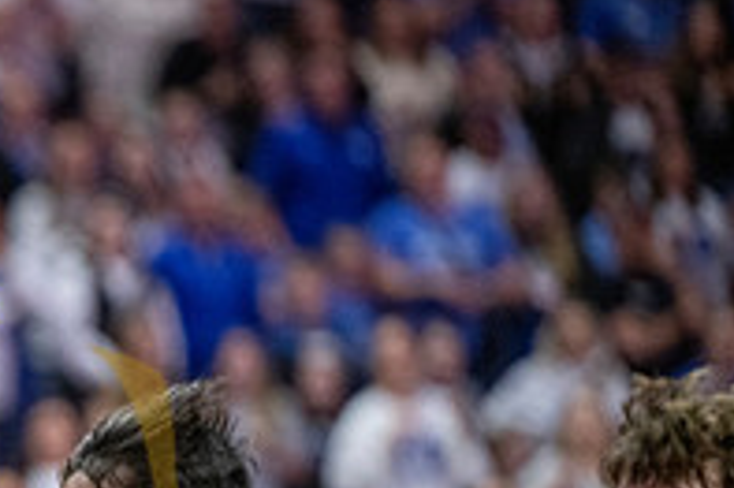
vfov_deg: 2.9
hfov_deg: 4.4
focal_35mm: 471
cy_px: 676
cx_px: -287
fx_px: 9595
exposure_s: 1/1250
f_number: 2.8
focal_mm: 160
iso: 2500
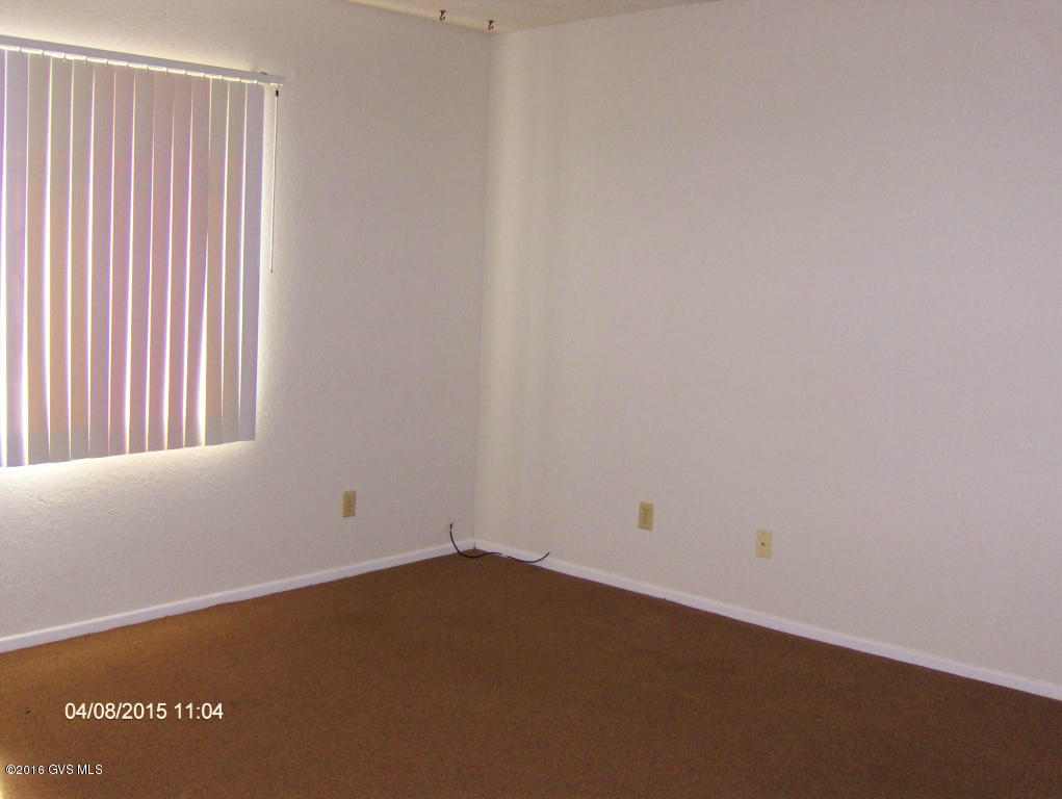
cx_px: 531
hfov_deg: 52.6
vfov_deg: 40.8
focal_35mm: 35
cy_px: 400
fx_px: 1075
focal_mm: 7.5
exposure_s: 1/60
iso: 151
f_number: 2.8
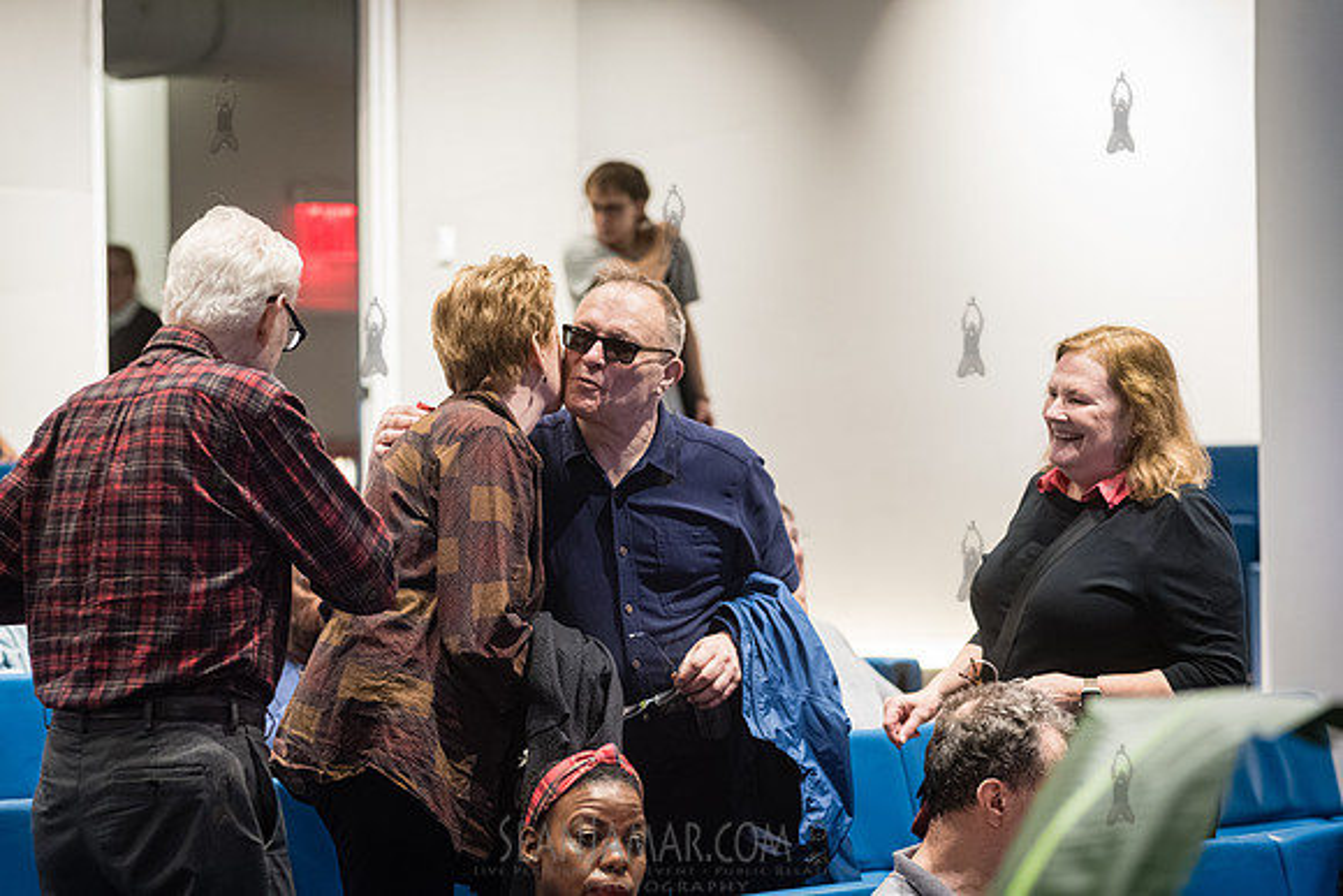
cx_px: 672
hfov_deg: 18.3
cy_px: 448
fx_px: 4179
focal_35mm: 112
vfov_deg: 12.2
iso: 5000
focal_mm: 112
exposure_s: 1/200
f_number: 4
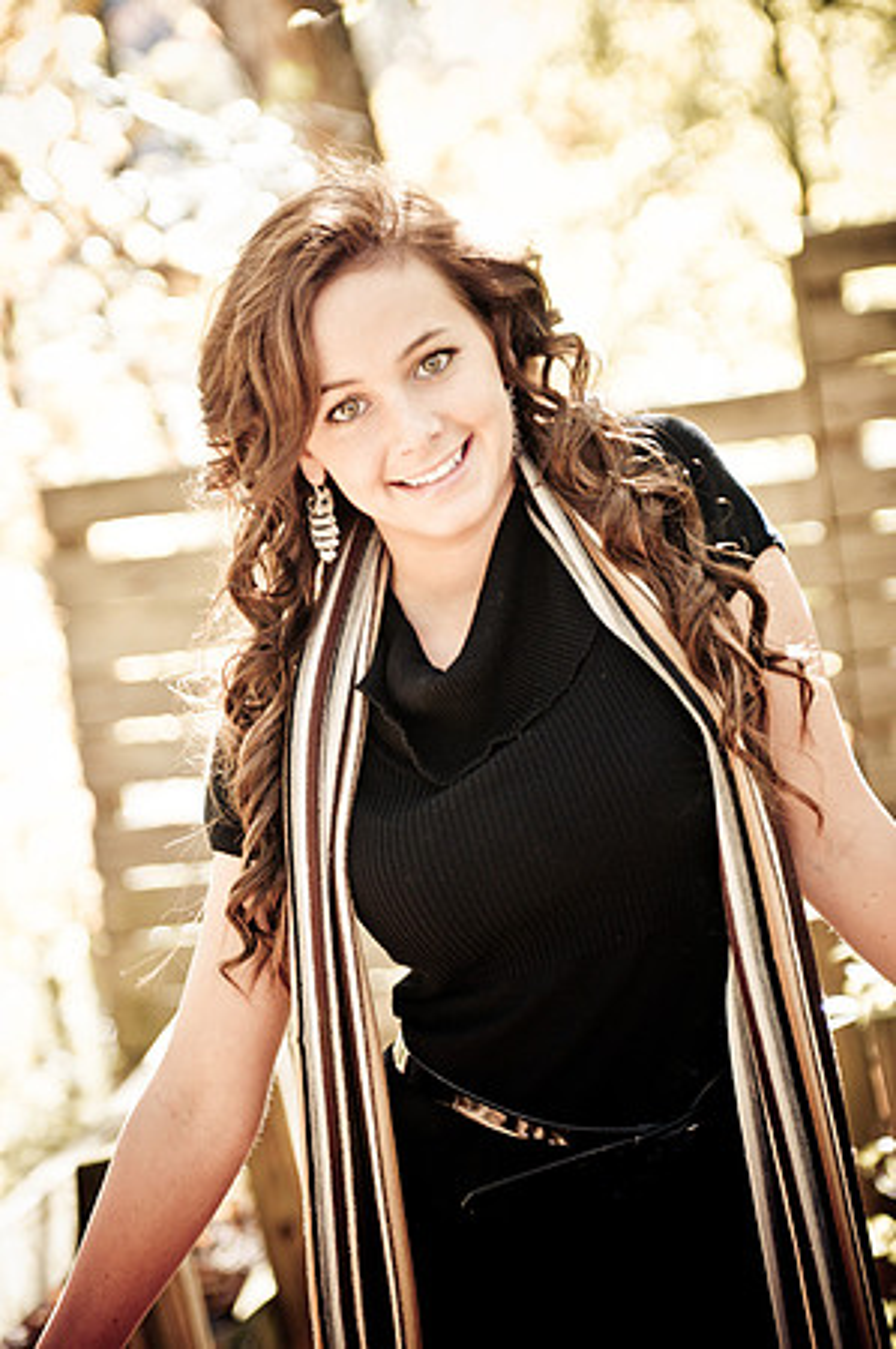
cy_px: 674
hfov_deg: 13.0
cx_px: 448
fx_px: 3929
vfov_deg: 19.5
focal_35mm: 105
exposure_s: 1/100
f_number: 2.8
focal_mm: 70
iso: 200
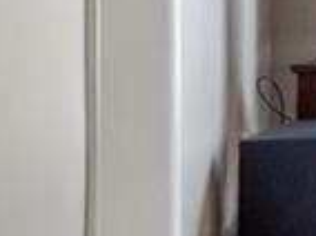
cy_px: -73
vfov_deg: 13.6
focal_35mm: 104
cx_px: 1095
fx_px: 948
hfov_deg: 9.7
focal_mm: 15
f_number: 5.6
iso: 320
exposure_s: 1/30
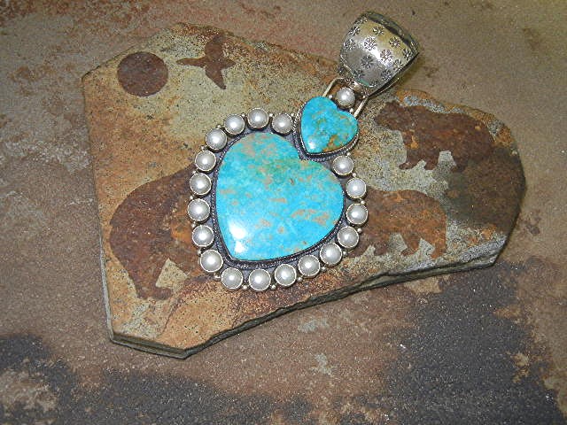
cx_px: 284
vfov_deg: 28.0
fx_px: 852
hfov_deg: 36.8
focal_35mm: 52
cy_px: 212
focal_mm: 9.3
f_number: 3.9
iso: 434
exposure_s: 1/30
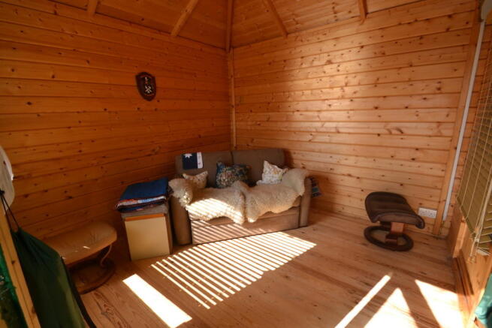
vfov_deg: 77.4
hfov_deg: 100.4
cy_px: 164
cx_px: 246
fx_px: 205
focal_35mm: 15
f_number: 5.6
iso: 180
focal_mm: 10
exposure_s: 1/125
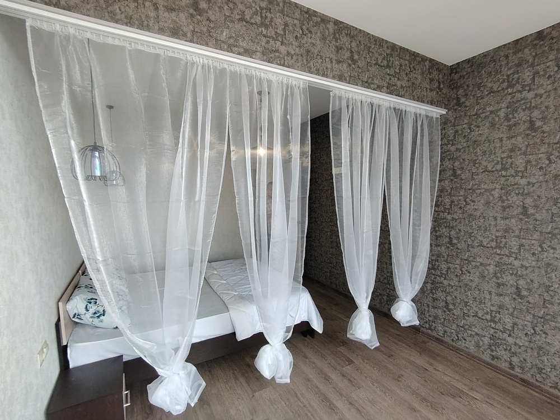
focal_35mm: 17
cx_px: 280
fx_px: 275
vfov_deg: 74.7
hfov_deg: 91.0
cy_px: 210
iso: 102
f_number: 2.2
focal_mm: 1.42
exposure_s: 1/100
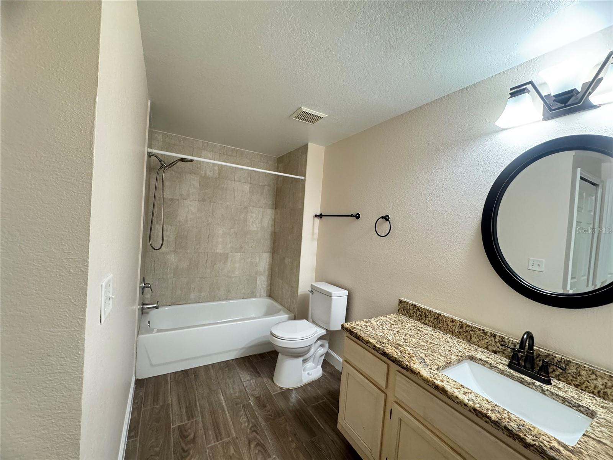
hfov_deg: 102.1
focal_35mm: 14
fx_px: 248
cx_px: 306
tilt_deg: -1.7
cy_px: 230
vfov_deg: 85.7
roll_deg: -4.4
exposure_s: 1/60
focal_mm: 2.22
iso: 400
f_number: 2.2
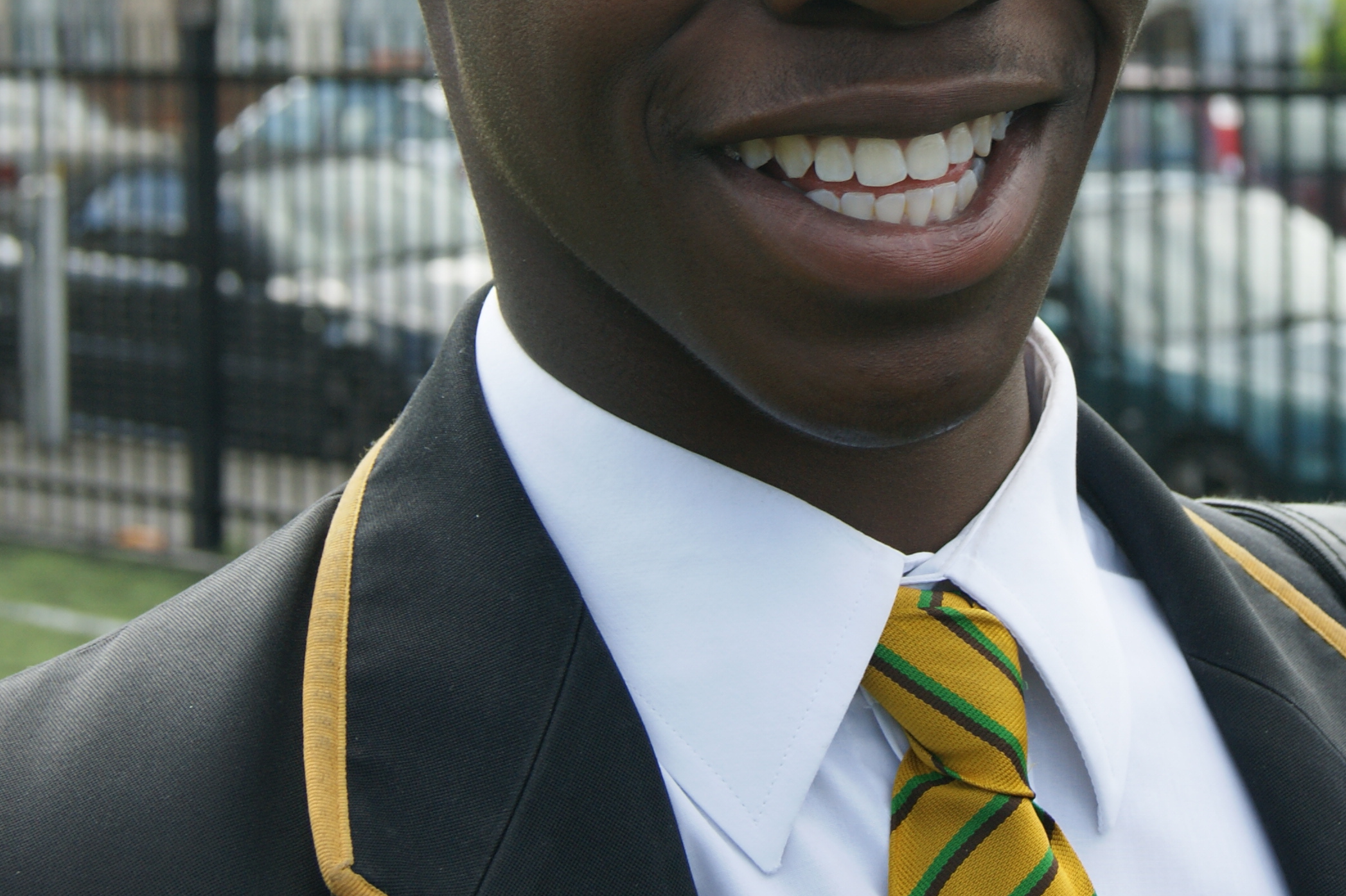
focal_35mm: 115
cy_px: 13
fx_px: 4300
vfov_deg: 11.8
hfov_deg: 17.7
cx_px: 916
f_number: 7.1
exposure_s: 1/100
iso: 100
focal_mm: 35
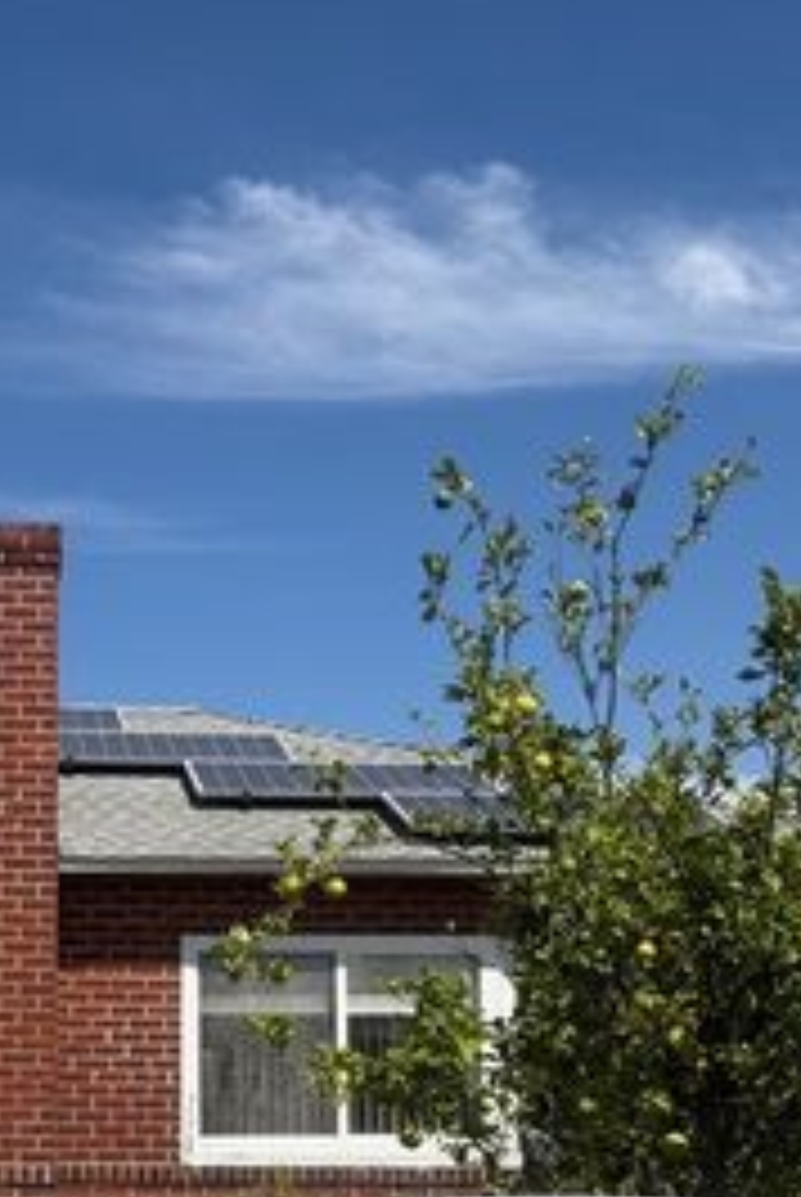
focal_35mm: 60
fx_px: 1997
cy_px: 976
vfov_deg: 32.4
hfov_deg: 22.3
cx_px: 130
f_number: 1.78
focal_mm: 6.76
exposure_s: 1/5714
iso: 80
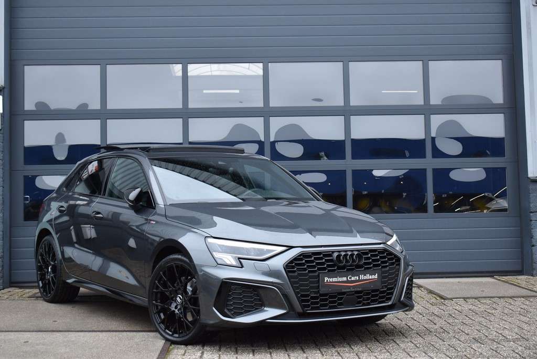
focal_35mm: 60
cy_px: 180
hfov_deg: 33.4
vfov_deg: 22.7
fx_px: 895
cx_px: 268
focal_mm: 40
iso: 400
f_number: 5.6
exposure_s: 1/125
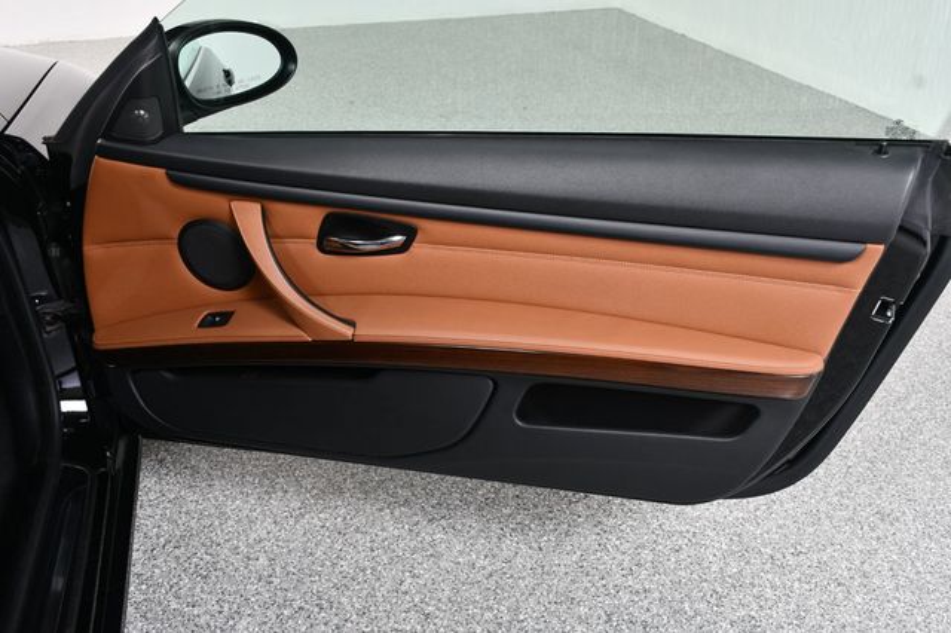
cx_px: 476
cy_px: 316
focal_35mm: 34
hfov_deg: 55.8
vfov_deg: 38.8
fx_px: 898
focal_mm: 23
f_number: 7.1
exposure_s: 1/160
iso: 100
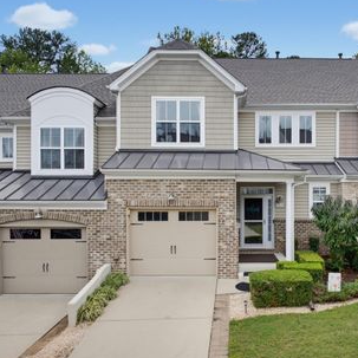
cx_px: 236
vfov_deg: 47.1
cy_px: 207
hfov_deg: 46.5
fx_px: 410
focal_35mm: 35
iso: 200
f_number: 2.8
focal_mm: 12.3
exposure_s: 1/1600
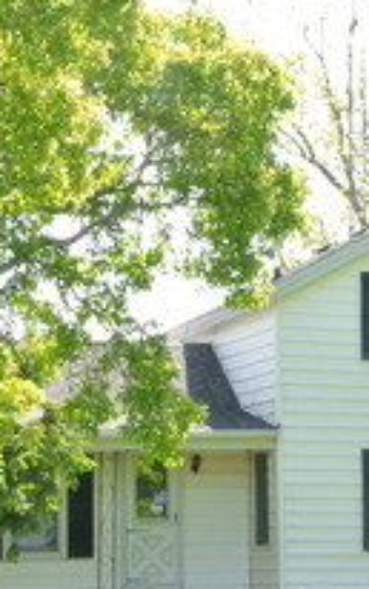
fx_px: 2137
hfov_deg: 9.4
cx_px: 649
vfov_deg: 15.6
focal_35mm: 133
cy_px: 480
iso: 400
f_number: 16
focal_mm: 15.7
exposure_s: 1/60
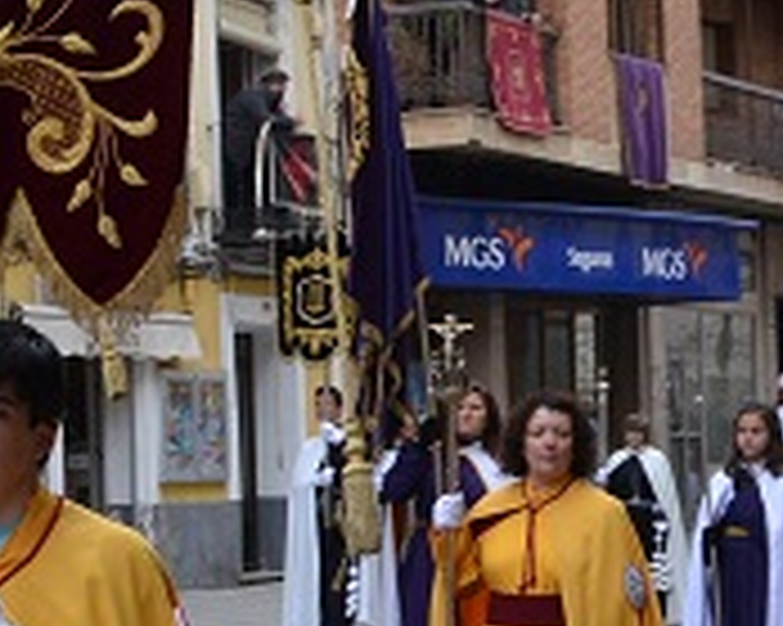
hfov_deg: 13.4
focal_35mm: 126
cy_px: 392
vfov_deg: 12.2
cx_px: -706
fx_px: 2918
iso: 400
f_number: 8
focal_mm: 18
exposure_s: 1/100
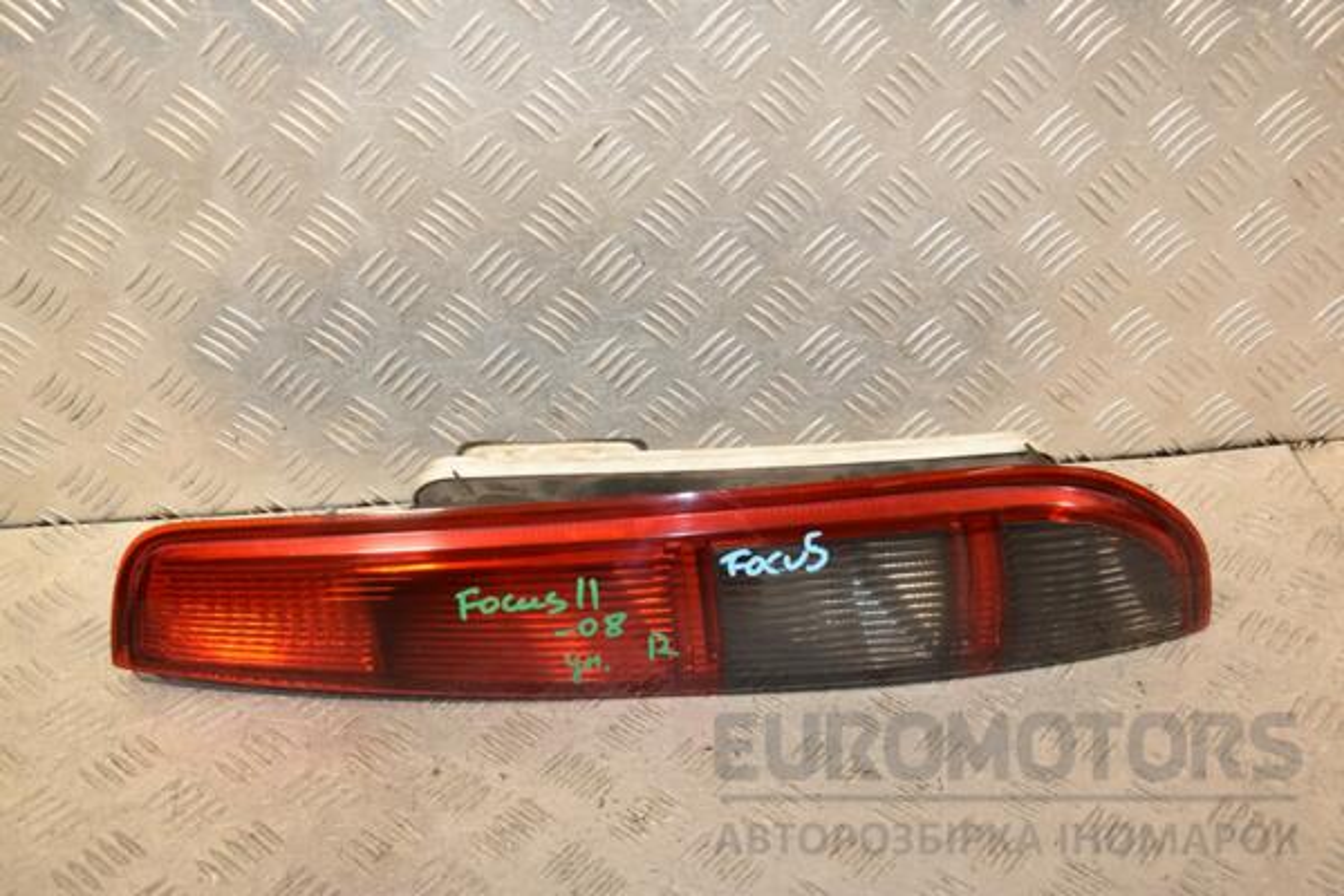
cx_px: 672
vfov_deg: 31.9
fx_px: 1568
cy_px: 448
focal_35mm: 42
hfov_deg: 46.4
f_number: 5
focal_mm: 28
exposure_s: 1/200
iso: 800
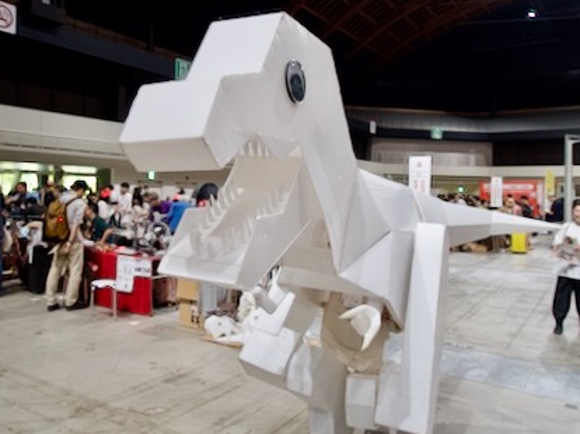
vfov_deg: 48.0
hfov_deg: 61.7
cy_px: 183
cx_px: 279
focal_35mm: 29
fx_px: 486
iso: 160
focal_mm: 4.5
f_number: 2
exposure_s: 1/125
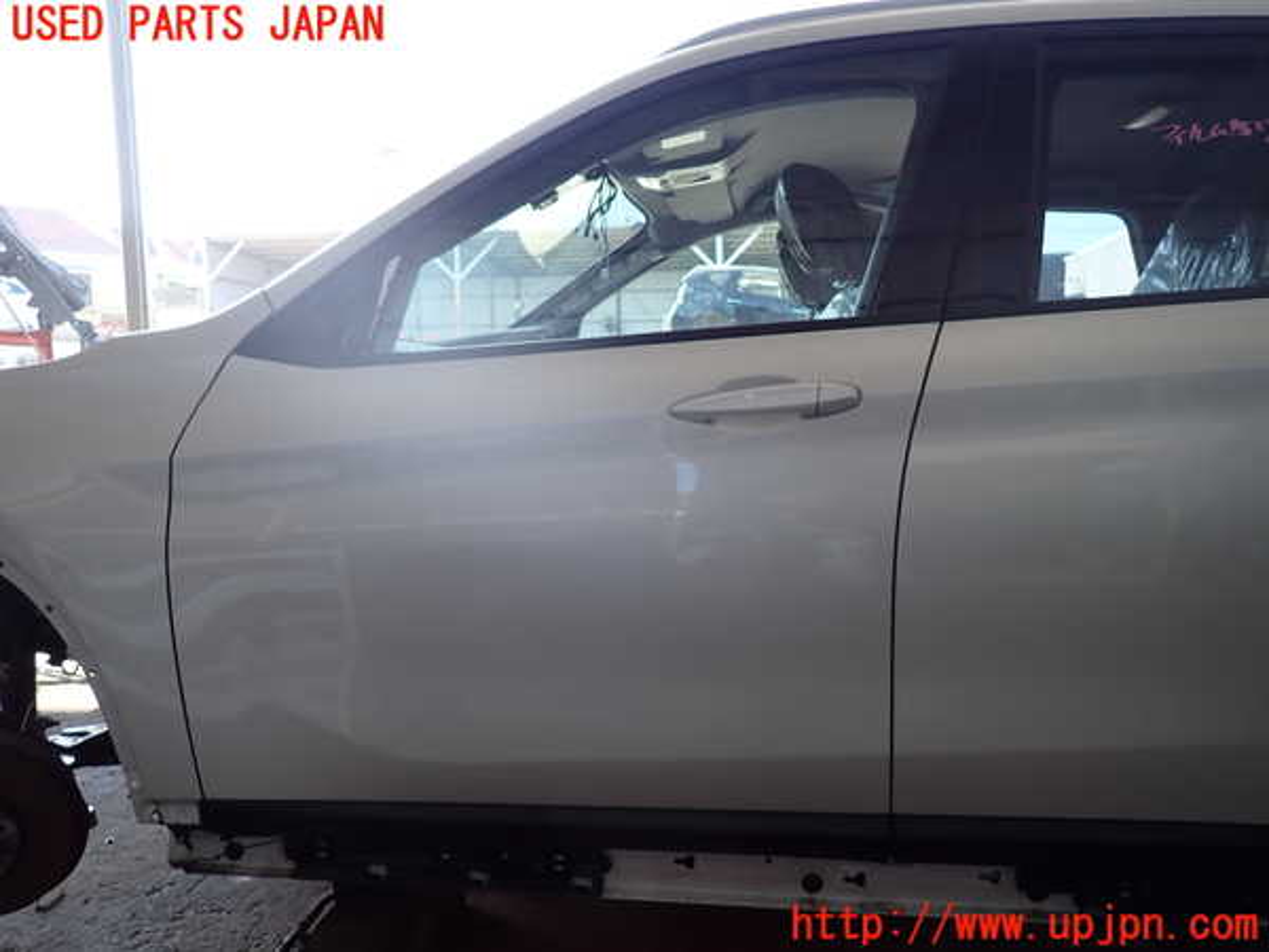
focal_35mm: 25
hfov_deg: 69.4
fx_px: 916
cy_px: 476
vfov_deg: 54.9
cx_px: 634
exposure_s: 1/160
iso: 100
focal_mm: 4.5
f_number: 2
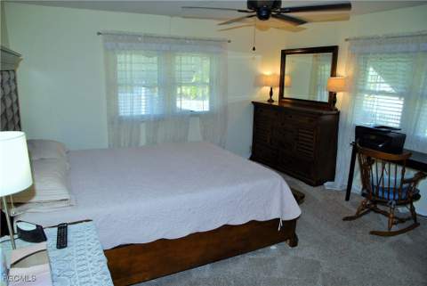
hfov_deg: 73.7
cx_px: 214
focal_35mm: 24
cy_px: 143
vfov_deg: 53.2
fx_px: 285
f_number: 4
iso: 200
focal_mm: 16
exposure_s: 1/60
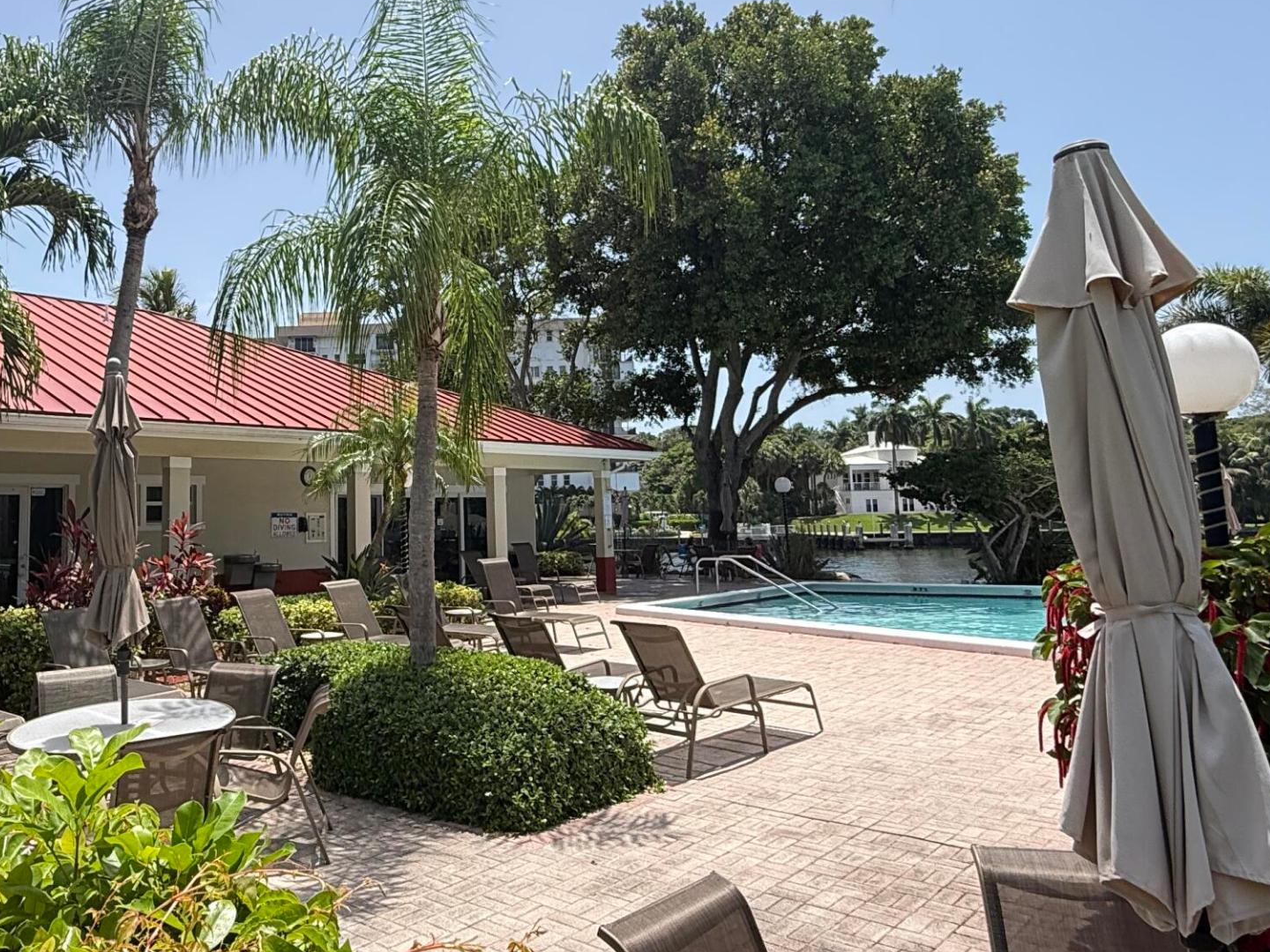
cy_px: 396
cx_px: 407
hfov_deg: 61.7
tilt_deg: +8.4
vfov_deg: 49.5
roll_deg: +0.2
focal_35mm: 28
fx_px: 1027
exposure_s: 1/914
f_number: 2.2
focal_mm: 2.22
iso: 50
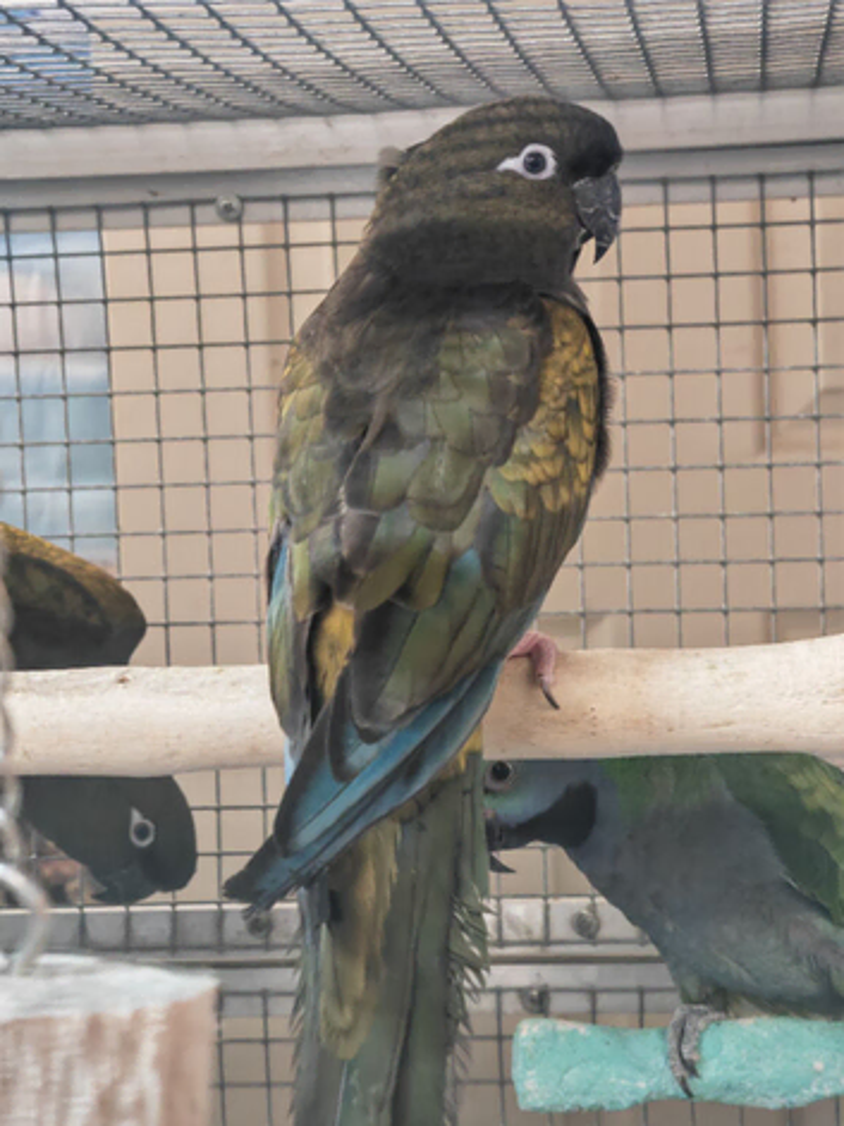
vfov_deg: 20.9
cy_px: 563
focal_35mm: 94
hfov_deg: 15.7
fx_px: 3057
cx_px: 422
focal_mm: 14.92
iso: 1000
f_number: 3
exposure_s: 1/33
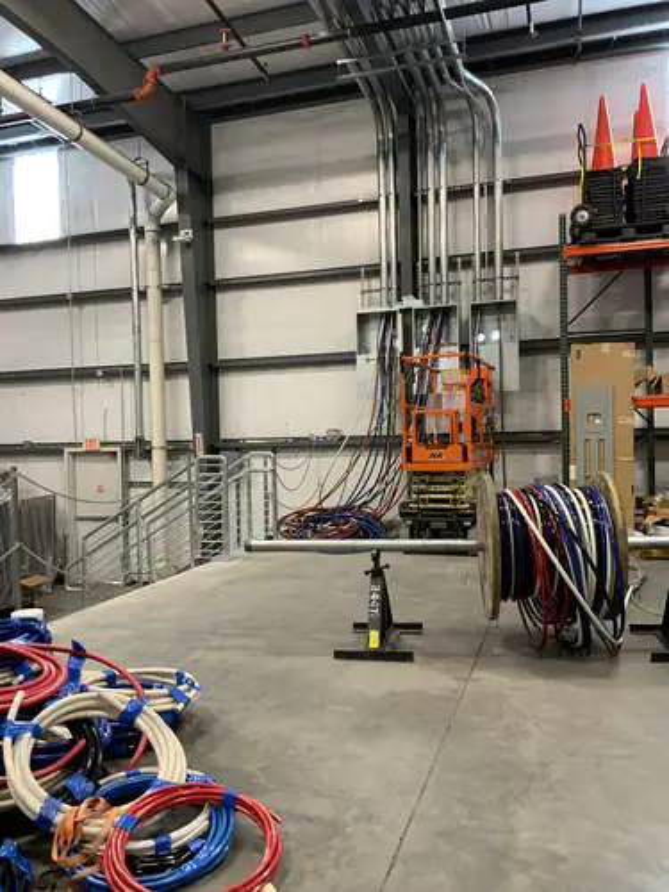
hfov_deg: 48.2
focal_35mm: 29
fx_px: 747
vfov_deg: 61.7
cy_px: 446
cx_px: 334
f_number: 1.8
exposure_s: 1/60
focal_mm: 3
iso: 100
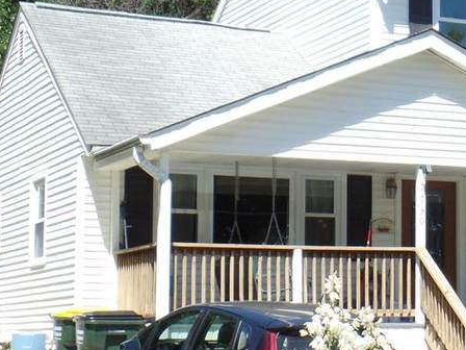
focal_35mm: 120
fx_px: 1615
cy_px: 190
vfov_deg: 12.3
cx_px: 621
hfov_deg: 15.5
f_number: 3.6
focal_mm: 7.5
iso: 80
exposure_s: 1/350
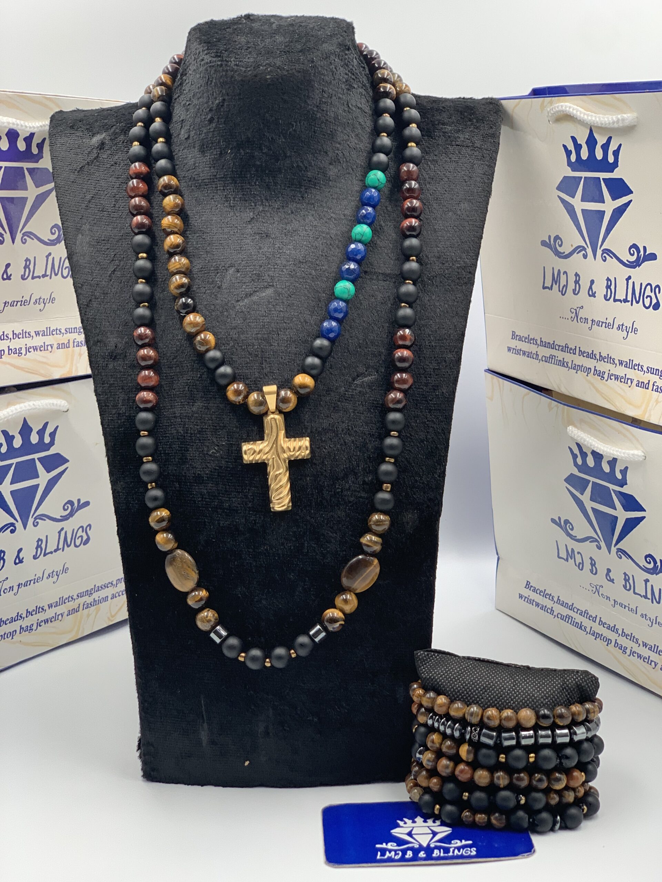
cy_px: 441
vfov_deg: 36.8
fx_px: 1326
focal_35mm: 52
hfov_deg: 28.0
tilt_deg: -16.2
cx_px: 331
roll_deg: +0.5
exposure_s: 1/122
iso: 64
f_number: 2.4
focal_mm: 6
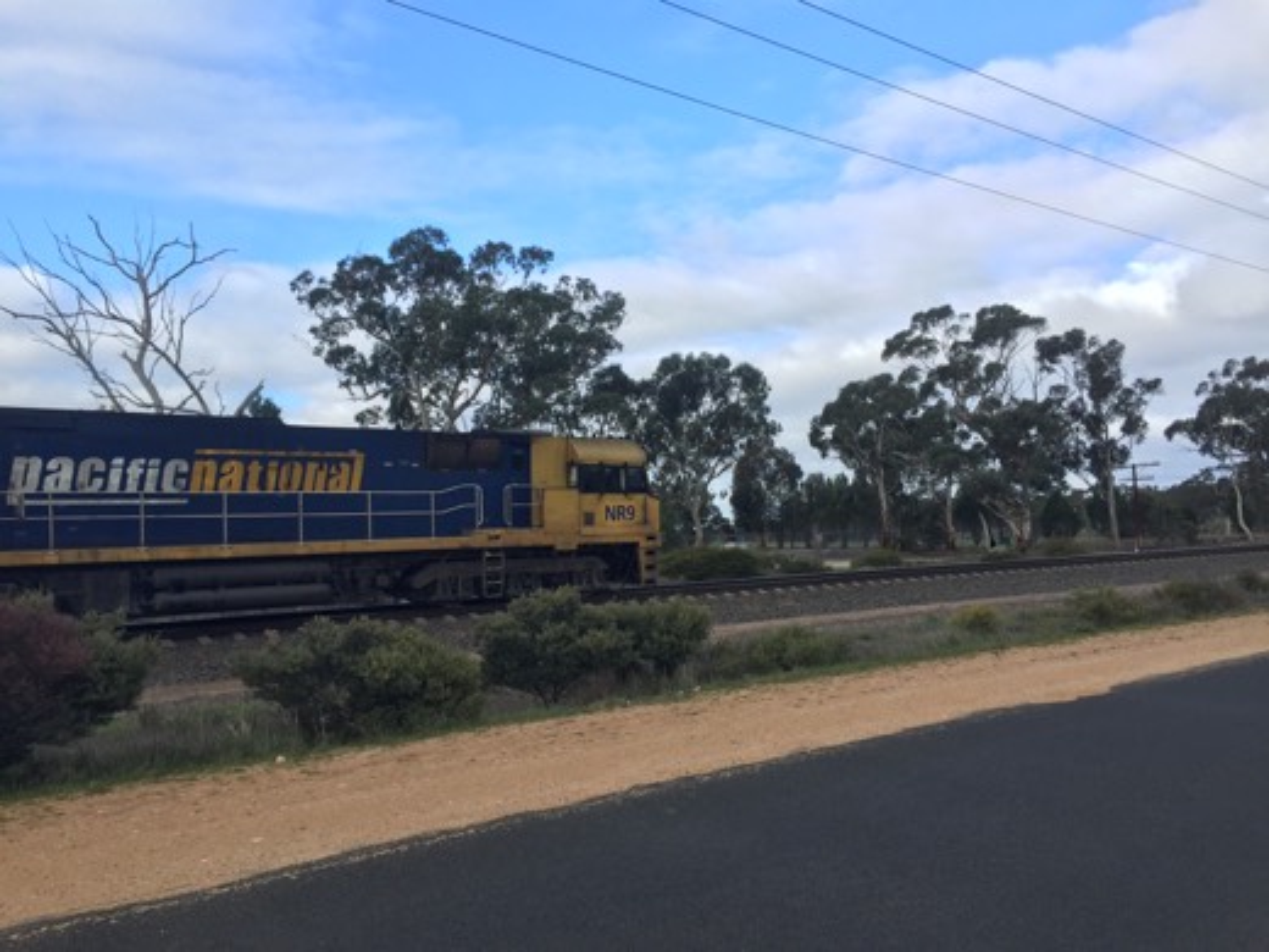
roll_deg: +1.7
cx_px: 634
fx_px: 1063
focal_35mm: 29
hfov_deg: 61.7
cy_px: 476
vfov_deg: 48.2
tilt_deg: +5.5
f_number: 2.2
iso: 32
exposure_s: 1/719
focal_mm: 4.15
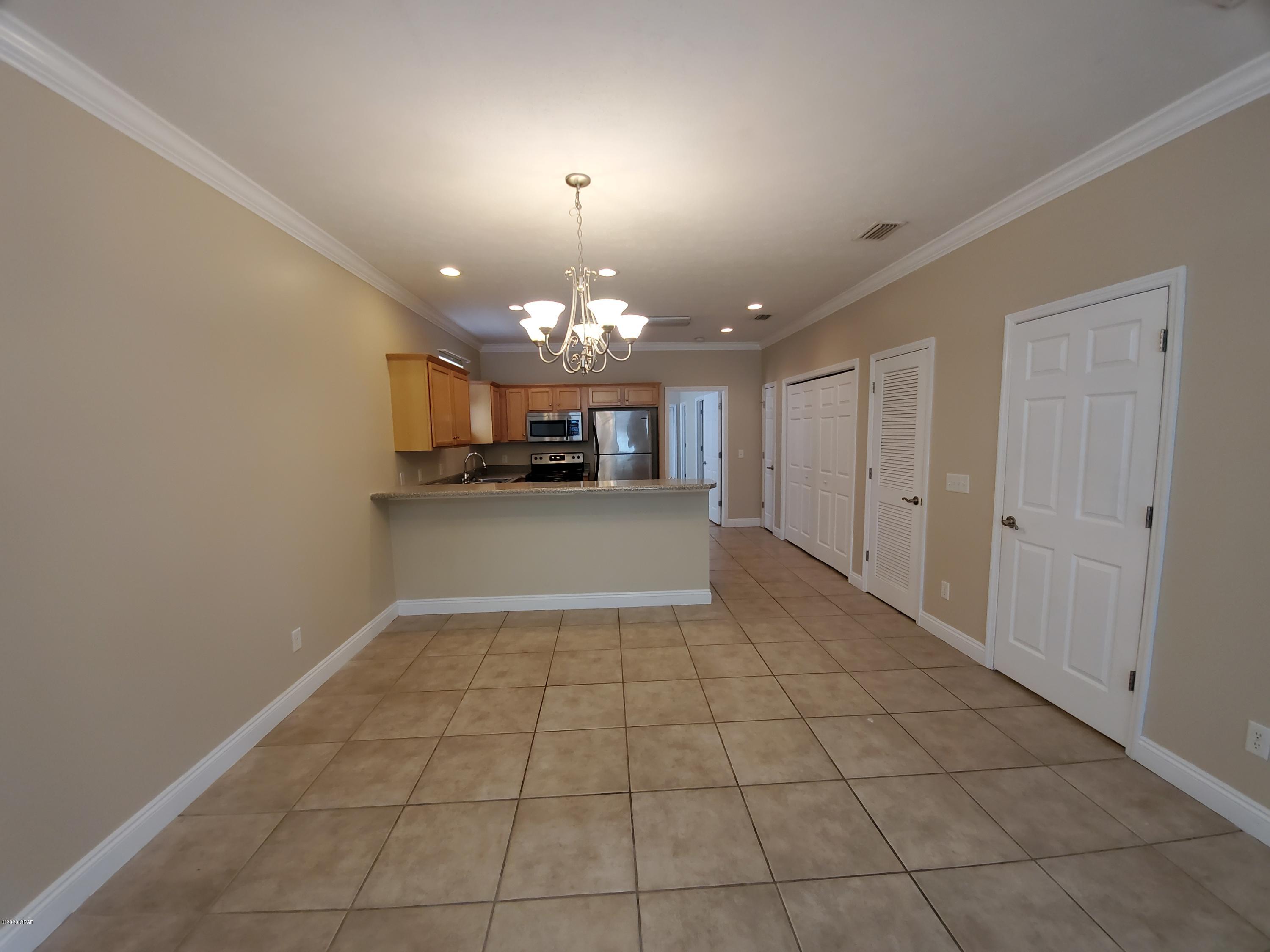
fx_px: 477
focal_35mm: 13
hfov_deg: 106.2
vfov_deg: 89.9
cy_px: 476
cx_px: 635
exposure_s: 1/60
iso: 200
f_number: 2.2
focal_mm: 1.8
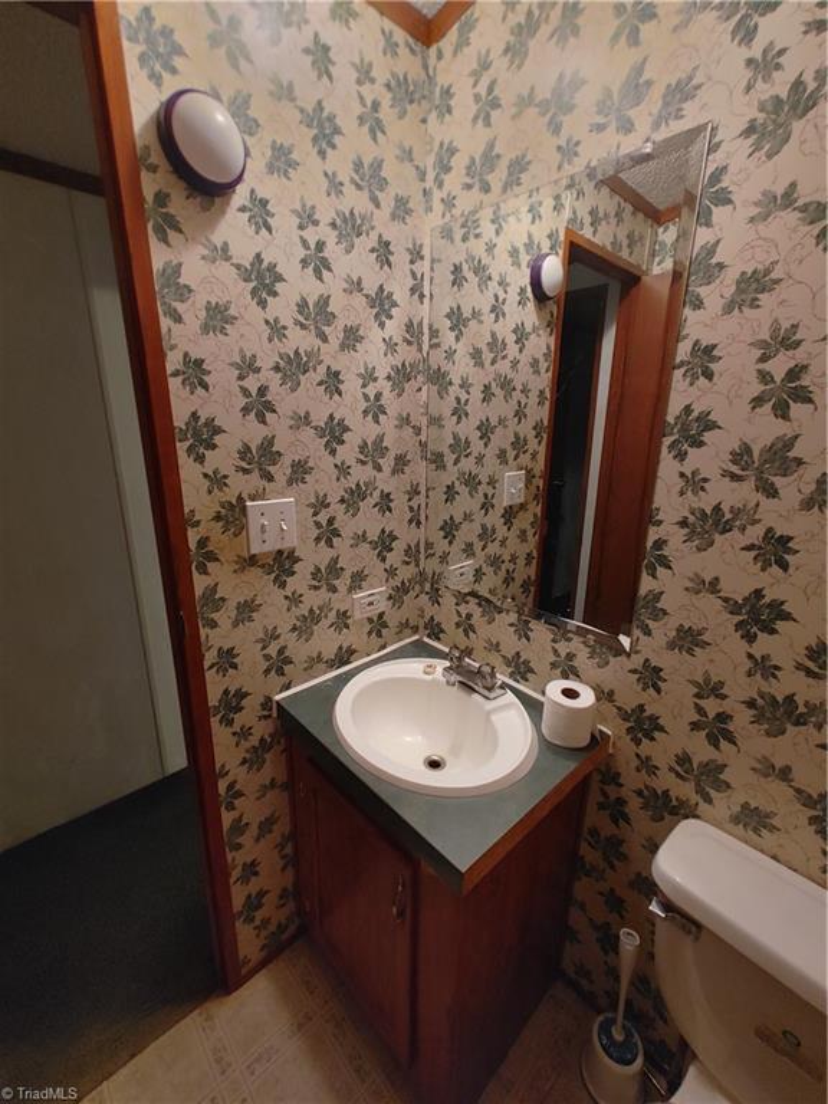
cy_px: 552
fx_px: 478
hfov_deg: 81.7
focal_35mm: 15
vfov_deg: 98.2
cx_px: 414
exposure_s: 1/24
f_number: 1.9
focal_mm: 1.78
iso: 350
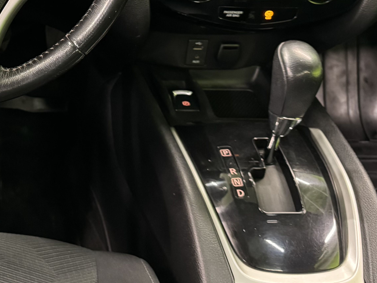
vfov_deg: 23.7
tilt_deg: -39.0
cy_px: 25
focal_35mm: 60
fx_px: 653
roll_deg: -1.5
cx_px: -18
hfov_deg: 29.6
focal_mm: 6.76
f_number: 1.78
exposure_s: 1/33
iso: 800
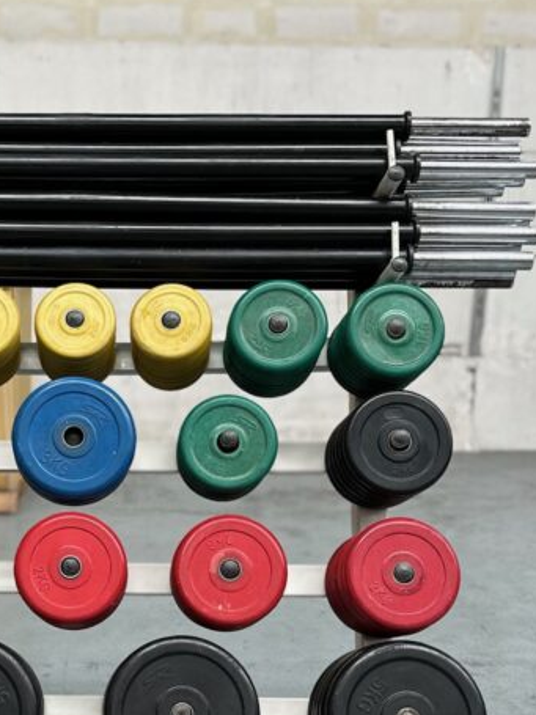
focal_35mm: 54
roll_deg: -0.8
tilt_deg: -12.0
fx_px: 1115
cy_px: 531
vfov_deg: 34.8
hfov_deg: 26.4
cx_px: 93
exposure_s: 1/50
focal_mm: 6.86
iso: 160
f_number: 1.78
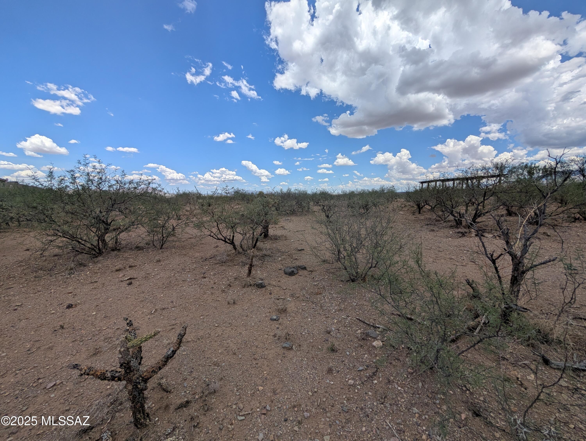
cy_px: 220
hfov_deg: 110.5
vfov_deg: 94.6
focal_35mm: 12
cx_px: 293
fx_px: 203
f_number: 1.7
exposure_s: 1/3257
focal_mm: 2.02
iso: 53
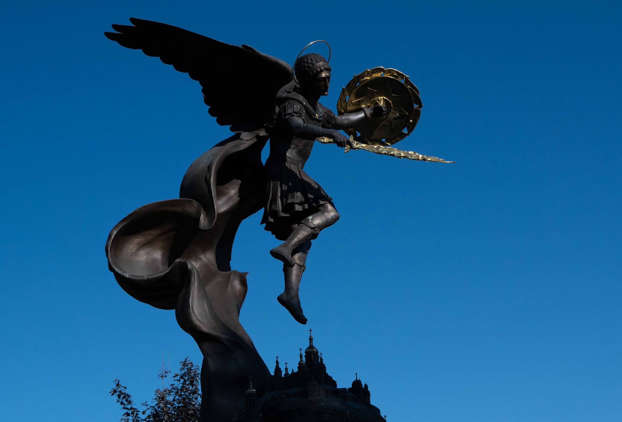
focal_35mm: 67
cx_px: 386
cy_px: 264
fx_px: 1164
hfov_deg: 29.8
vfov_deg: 20.5
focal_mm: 46
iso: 1000
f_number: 9
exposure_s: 1/4000
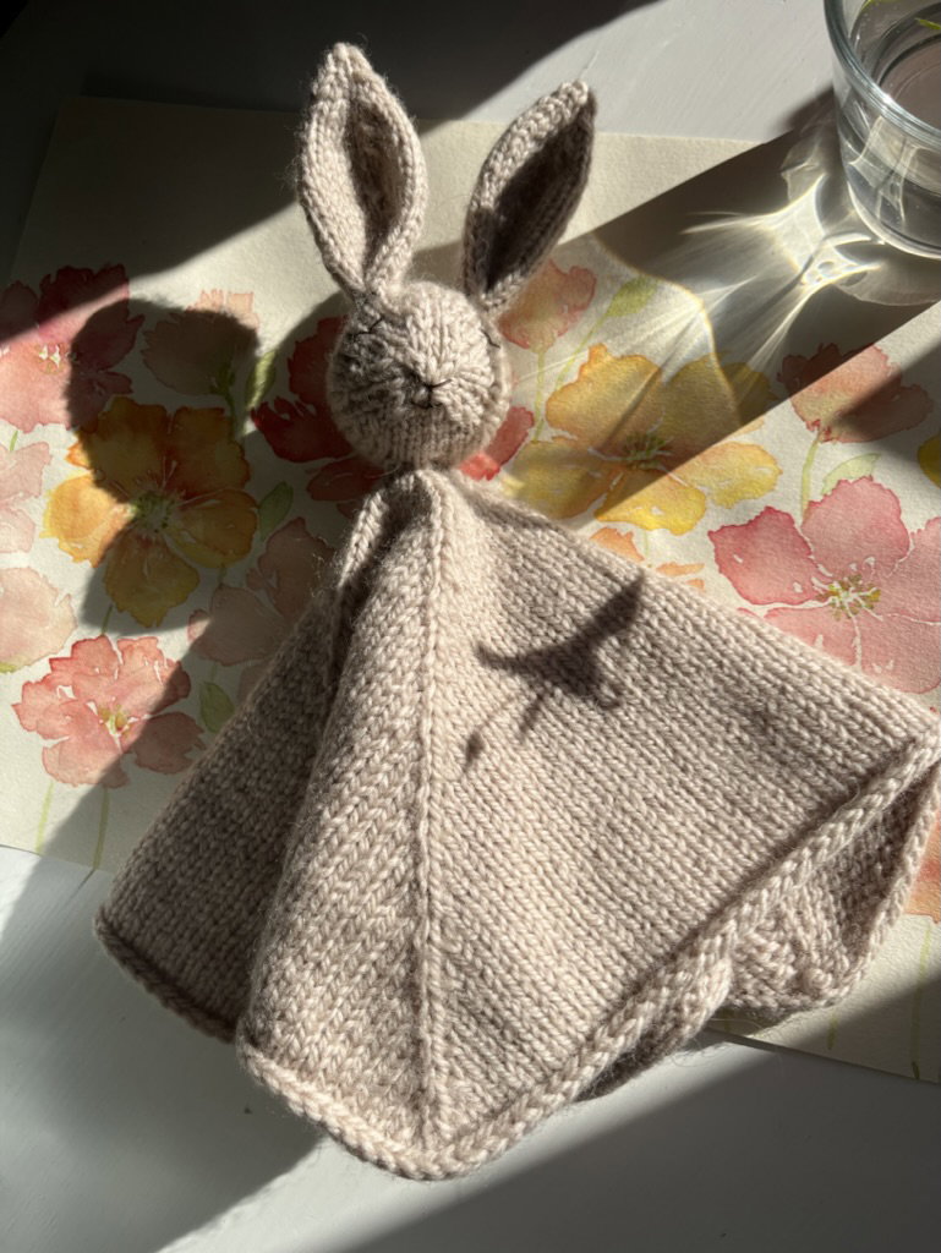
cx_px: 470
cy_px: 626
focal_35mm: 26
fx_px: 942
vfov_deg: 67.3
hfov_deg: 53.1
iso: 50
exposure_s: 1/3521
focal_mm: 5.1
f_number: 1.6
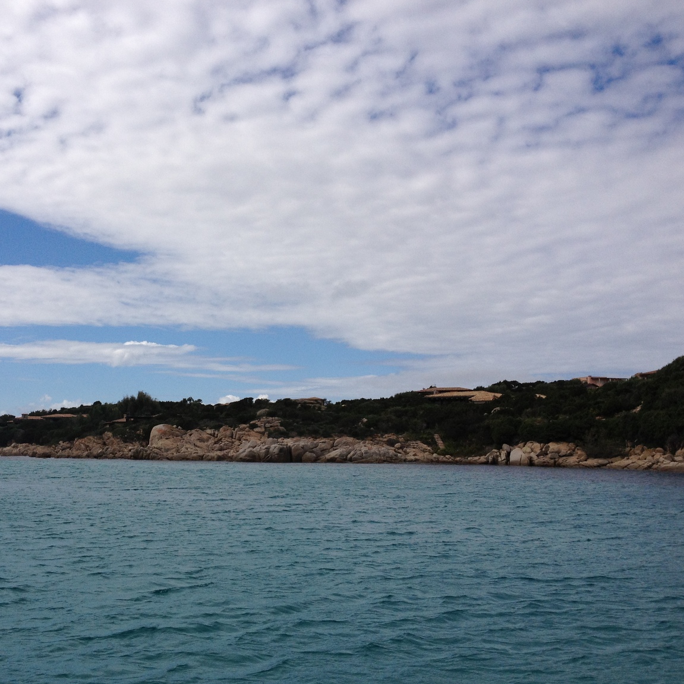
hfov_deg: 38.8
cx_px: 238
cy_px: 330
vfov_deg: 39.2
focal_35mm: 43
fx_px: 961
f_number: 2.4
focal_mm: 4.28
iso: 64
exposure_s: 1/3690
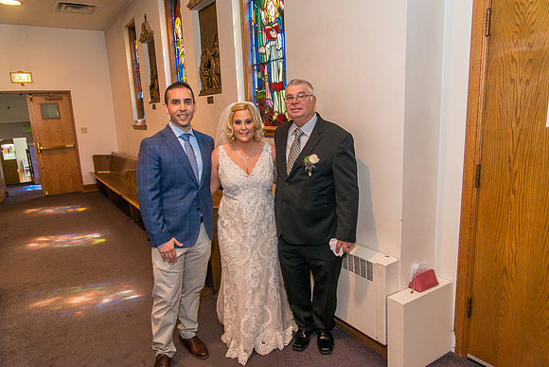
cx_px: 274
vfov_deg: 53.2
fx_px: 366
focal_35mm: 24
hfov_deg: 73.7
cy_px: 184
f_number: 4
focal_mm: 24
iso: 1000
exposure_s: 1/100
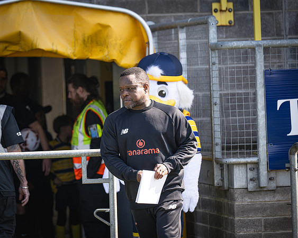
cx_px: 101
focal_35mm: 248
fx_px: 2186
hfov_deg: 7.8
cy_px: 107
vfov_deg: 6.2
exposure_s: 1/500
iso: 200
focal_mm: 200
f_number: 4
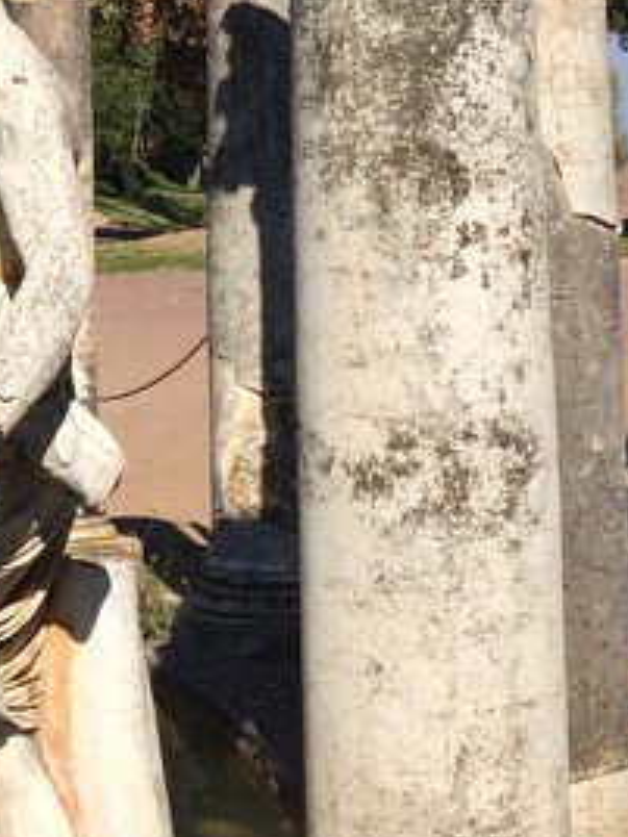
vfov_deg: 17.0
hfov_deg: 12.7
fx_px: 2685
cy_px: -166
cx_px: -297
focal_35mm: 111
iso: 32
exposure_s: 1/2475
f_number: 2.2
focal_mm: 4.15
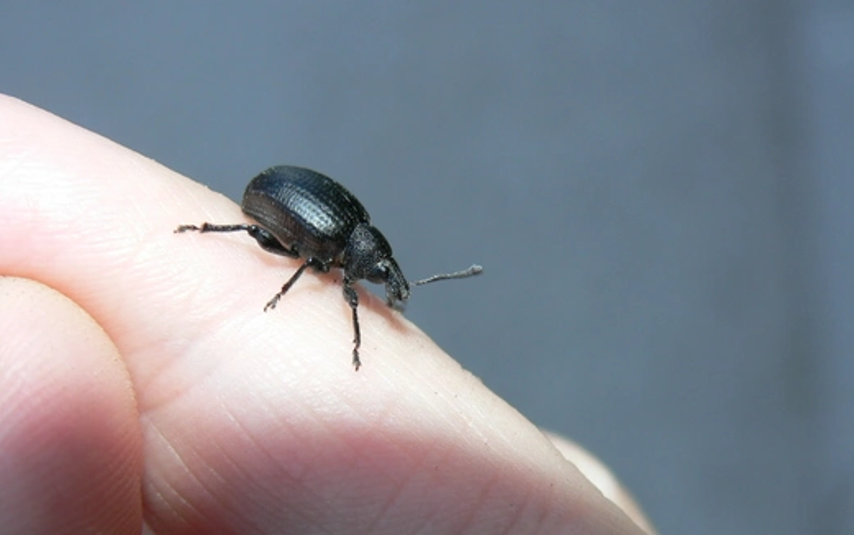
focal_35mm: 95
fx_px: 2212
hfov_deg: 21.8
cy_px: 386
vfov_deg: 13.7
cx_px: 367
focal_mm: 12.1
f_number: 4
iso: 80
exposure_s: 1/80
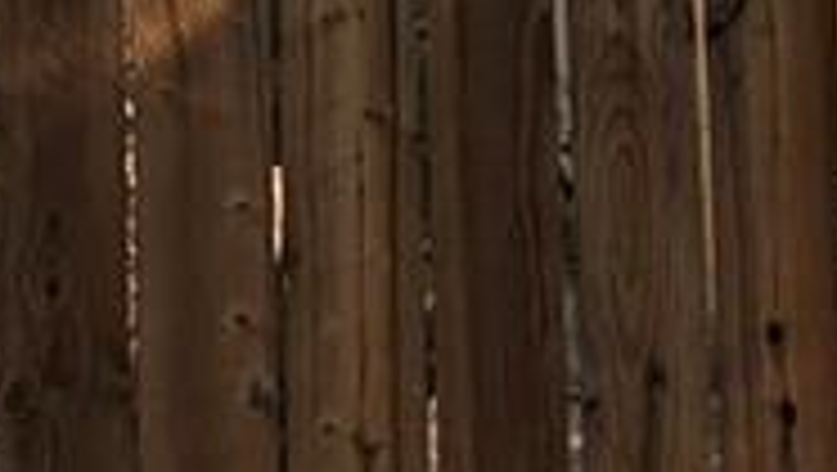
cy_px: -751
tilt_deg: +8.5
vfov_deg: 5.0
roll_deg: +1.5
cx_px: 436
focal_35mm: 236
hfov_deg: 9.1
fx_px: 5242
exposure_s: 1/889
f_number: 1.8
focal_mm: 3.99
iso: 20
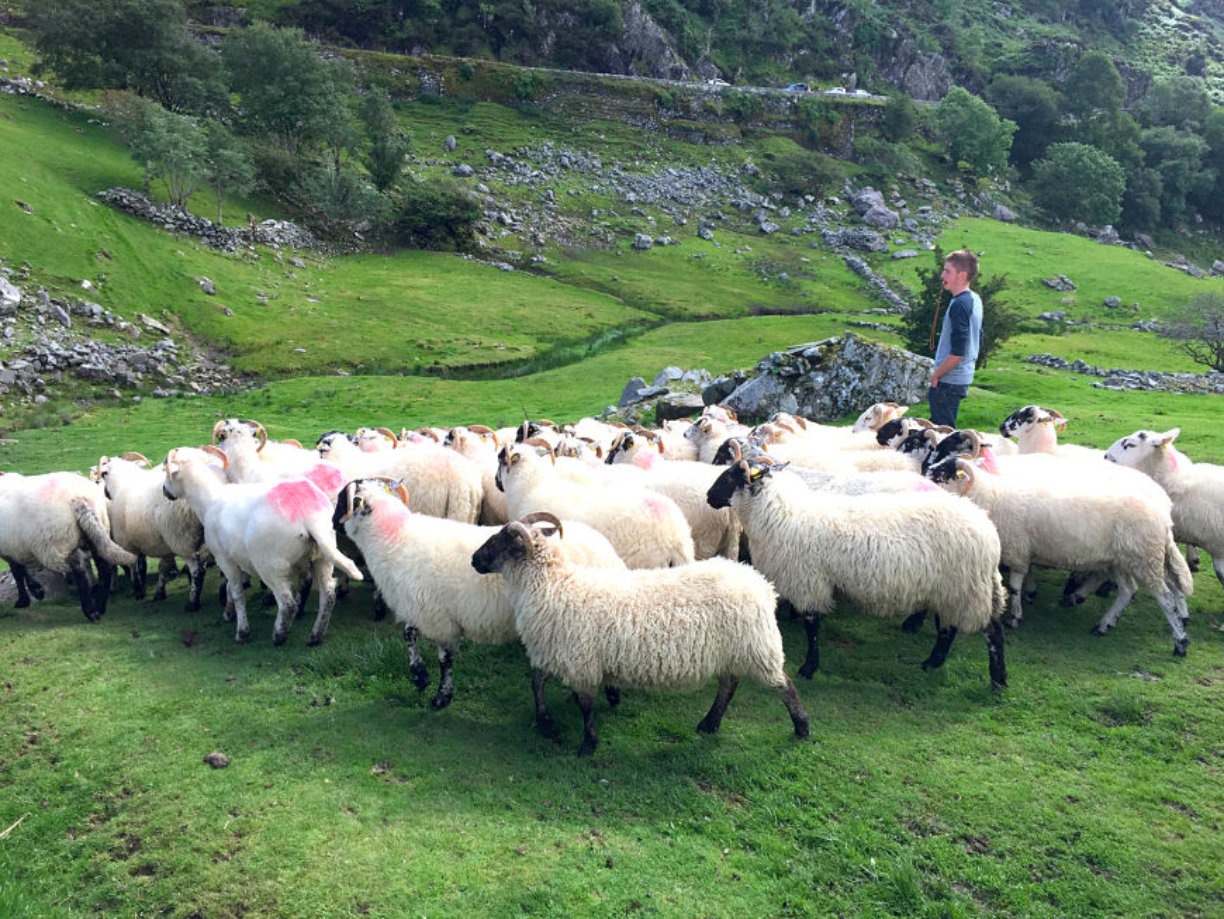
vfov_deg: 48.2
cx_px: 612
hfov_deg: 61.6
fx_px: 1026
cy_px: 460
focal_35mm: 29
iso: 32
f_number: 2.2
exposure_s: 1/950
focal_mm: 4.15
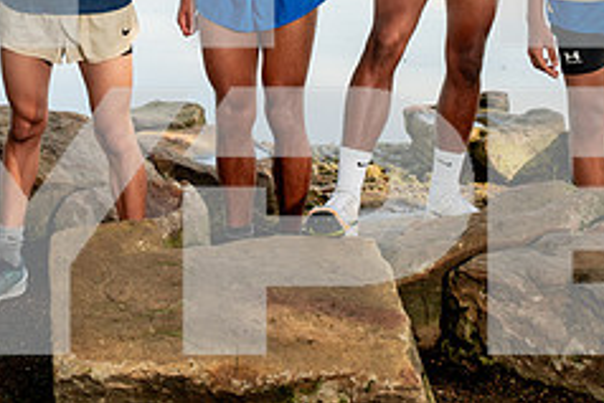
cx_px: 142
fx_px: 1309
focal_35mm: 78
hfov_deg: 25.6
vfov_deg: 16.7
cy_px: -85
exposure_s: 1/200
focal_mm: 32
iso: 200
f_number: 7.1
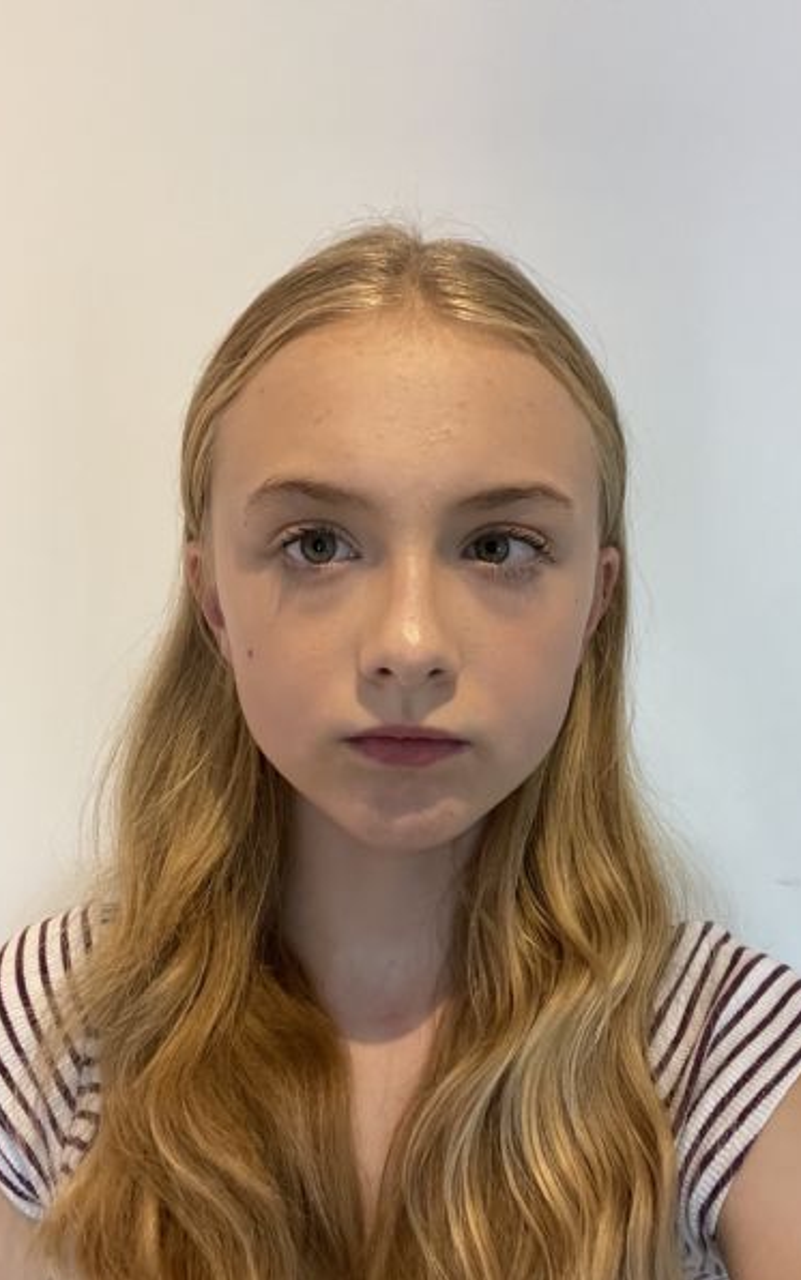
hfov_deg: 39.5
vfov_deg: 59.6
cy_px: 642
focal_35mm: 32
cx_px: 421
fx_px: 1117
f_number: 2.2
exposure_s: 1/50
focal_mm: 2.71
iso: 320
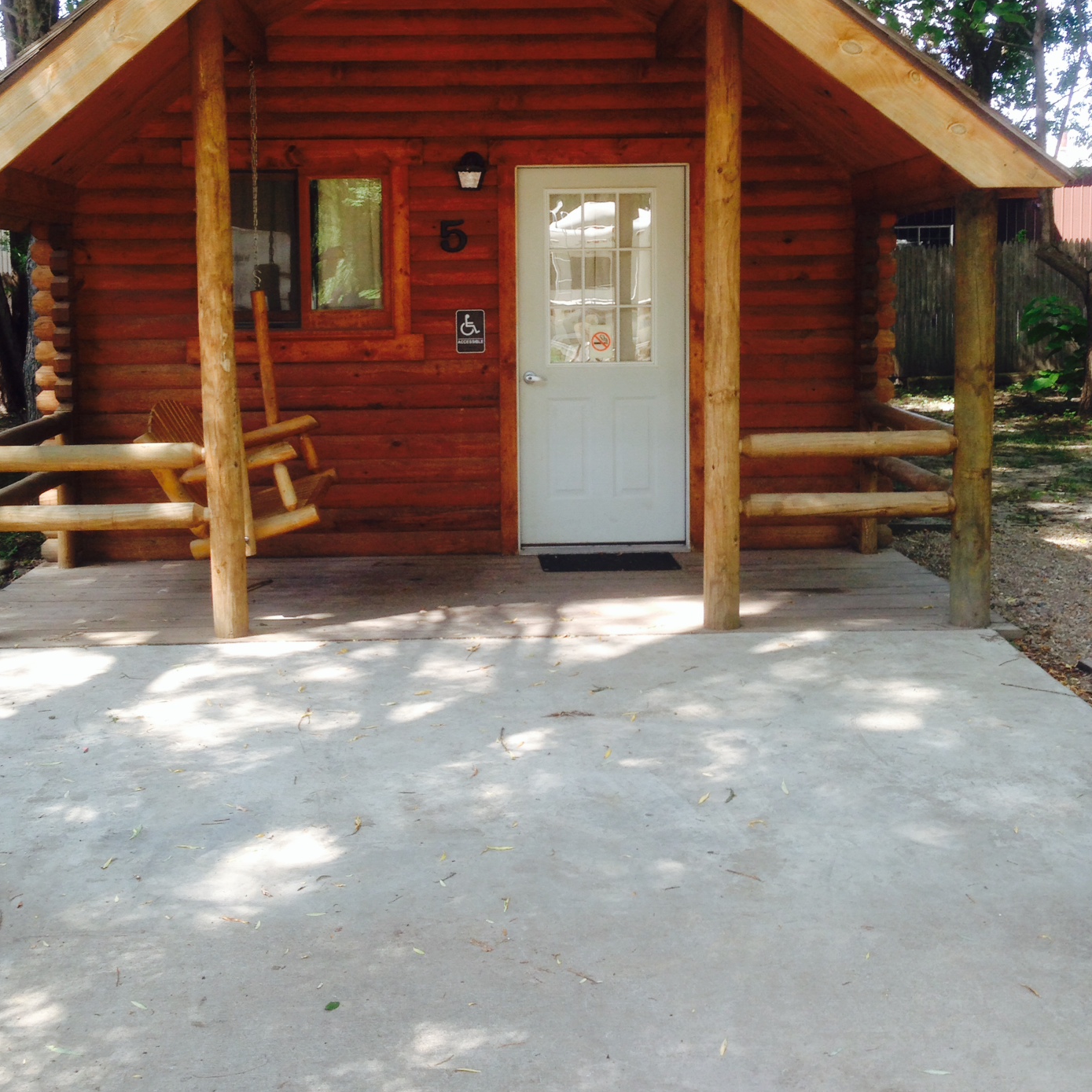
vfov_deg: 38.9
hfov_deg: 39.1
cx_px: 490
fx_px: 1535
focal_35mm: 43
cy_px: 397
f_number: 2.4
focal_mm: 4.12
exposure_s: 1/124
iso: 50
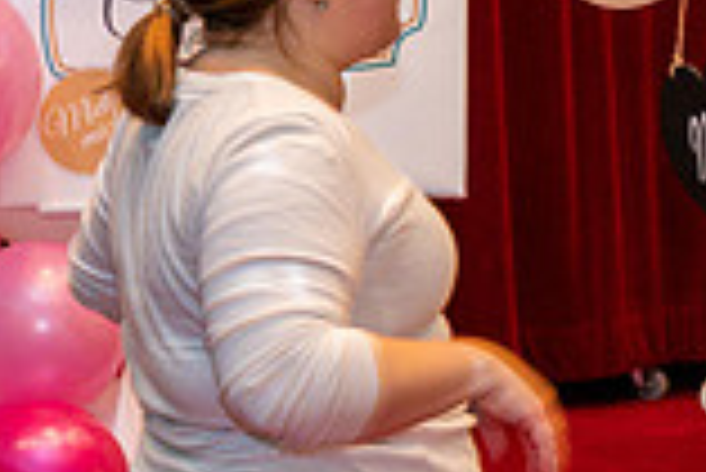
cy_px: 166
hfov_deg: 9.9
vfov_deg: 6.6
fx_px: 4063
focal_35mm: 207
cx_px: 580
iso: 4500
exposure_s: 1/60
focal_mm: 56
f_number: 9
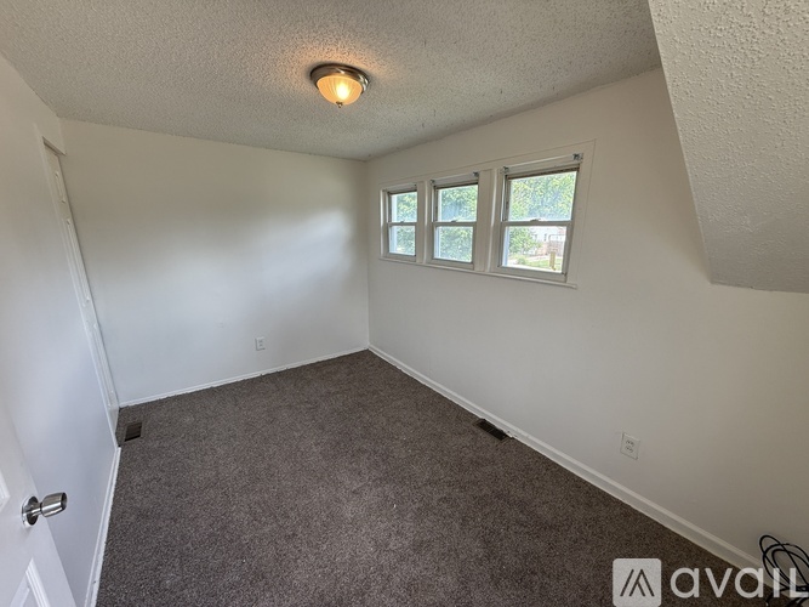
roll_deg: -0.8
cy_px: 304
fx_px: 327
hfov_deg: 102.1
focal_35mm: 14
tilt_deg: -14.3
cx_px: 404
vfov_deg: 85.7
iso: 64
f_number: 2.2
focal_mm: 2.22
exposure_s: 1/136
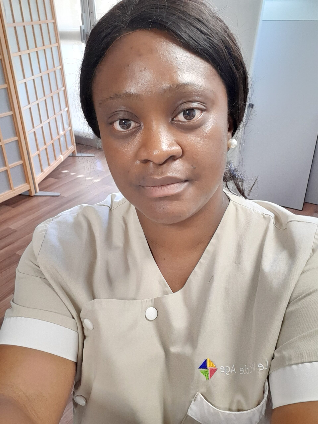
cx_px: 159
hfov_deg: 45.4
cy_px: 212
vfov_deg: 58.4
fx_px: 380
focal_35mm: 31
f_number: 2
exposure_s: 1/25
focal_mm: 3.75
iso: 250
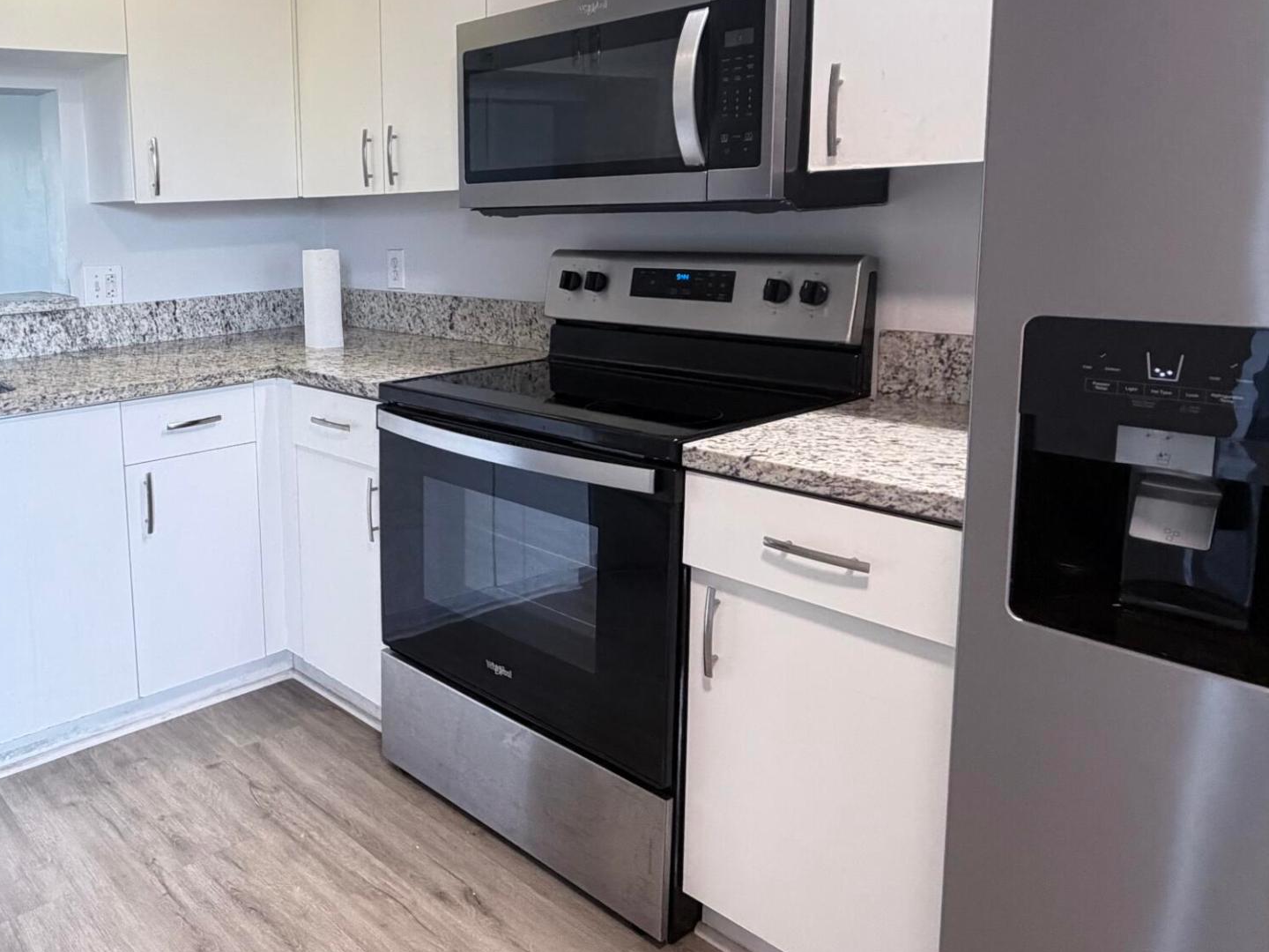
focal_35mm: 28
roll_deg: +2.4
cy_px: 356
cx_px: 282
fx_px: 1026
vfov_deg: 49.3
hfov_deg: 59.2
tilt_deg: -7.1
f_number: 2.2
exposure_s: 1/60
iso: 320
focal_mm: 2.22
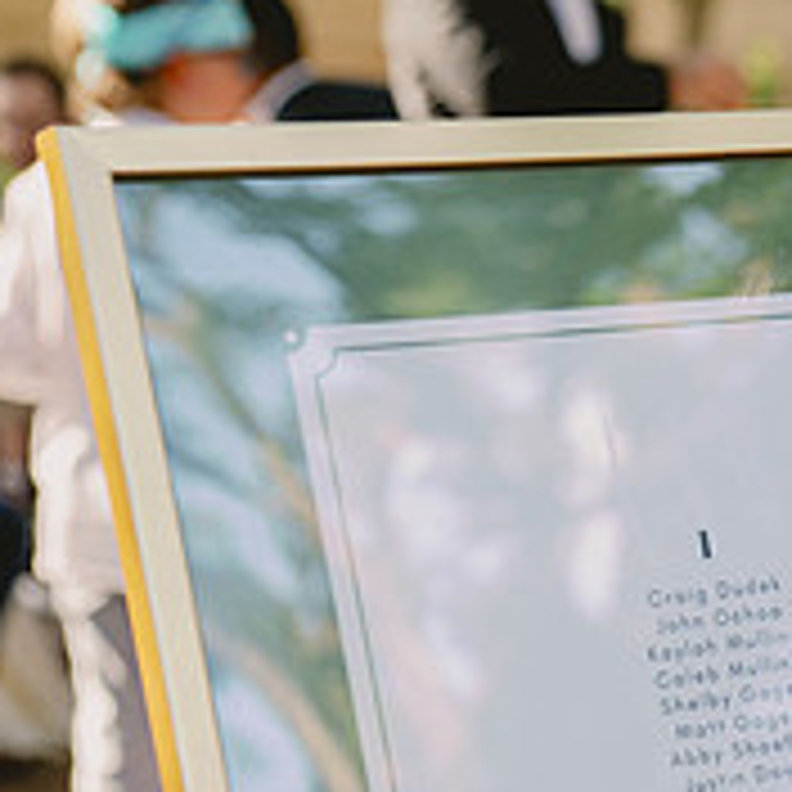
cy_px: 853
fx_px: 3417
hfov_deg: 12.5
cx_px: 1238
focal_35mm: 132
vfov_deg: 13.0
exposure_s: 1/250
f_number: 3.2
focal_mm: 47
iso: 400
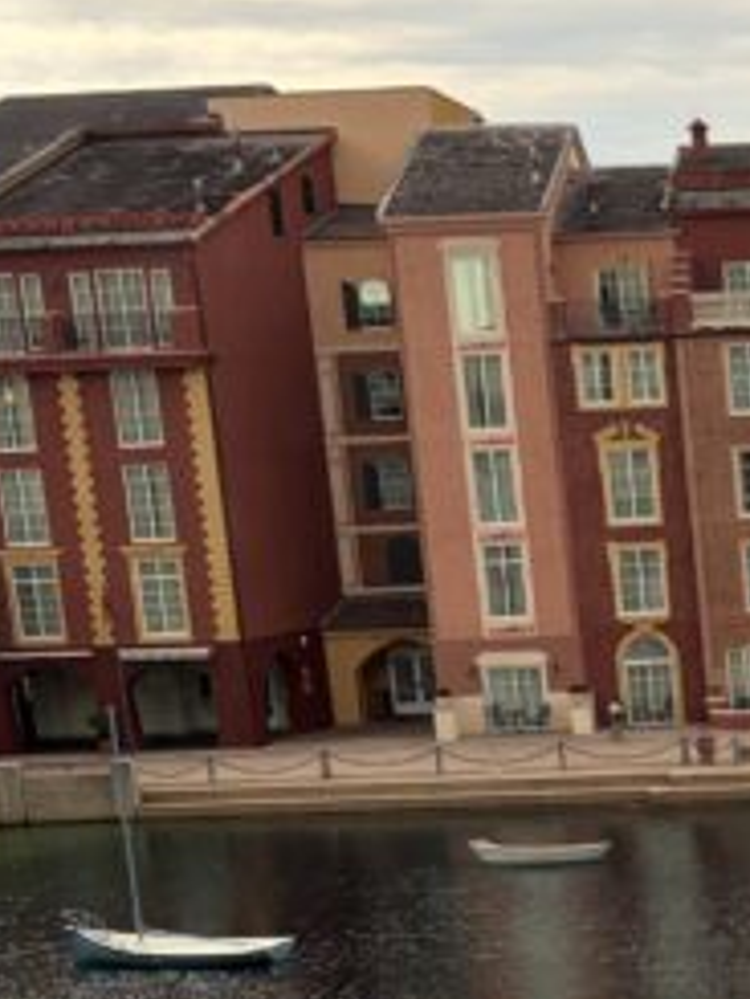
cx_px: 1280
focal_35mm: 106
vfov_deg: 17.6
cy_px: 1207
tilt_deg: -15.4
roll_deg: +2.8
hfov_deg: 12.9
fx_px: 3060
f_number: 1.6
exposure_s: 1/543
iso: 64
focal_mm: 5.96
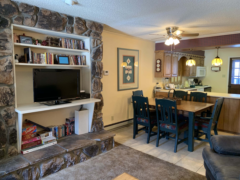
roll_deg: -0.7
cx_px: 120
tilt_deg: -4.6
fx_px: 180
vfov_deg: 53.1
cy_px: 90
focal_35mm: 26
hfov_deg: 67.3
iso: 250
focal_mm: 4.25
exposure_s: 1/60
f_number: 1.8
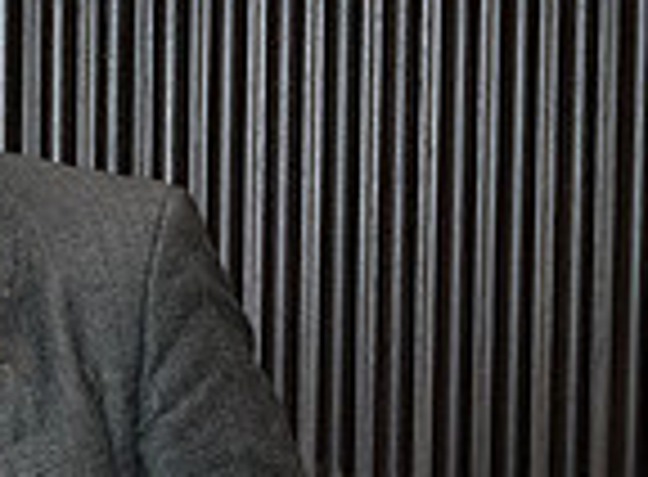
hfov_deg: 10.9
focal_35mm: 170
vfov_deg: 8.6
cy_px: 516
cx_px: -547
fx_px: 3161
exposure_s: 1/200
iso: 6400
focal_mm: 35
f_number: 4
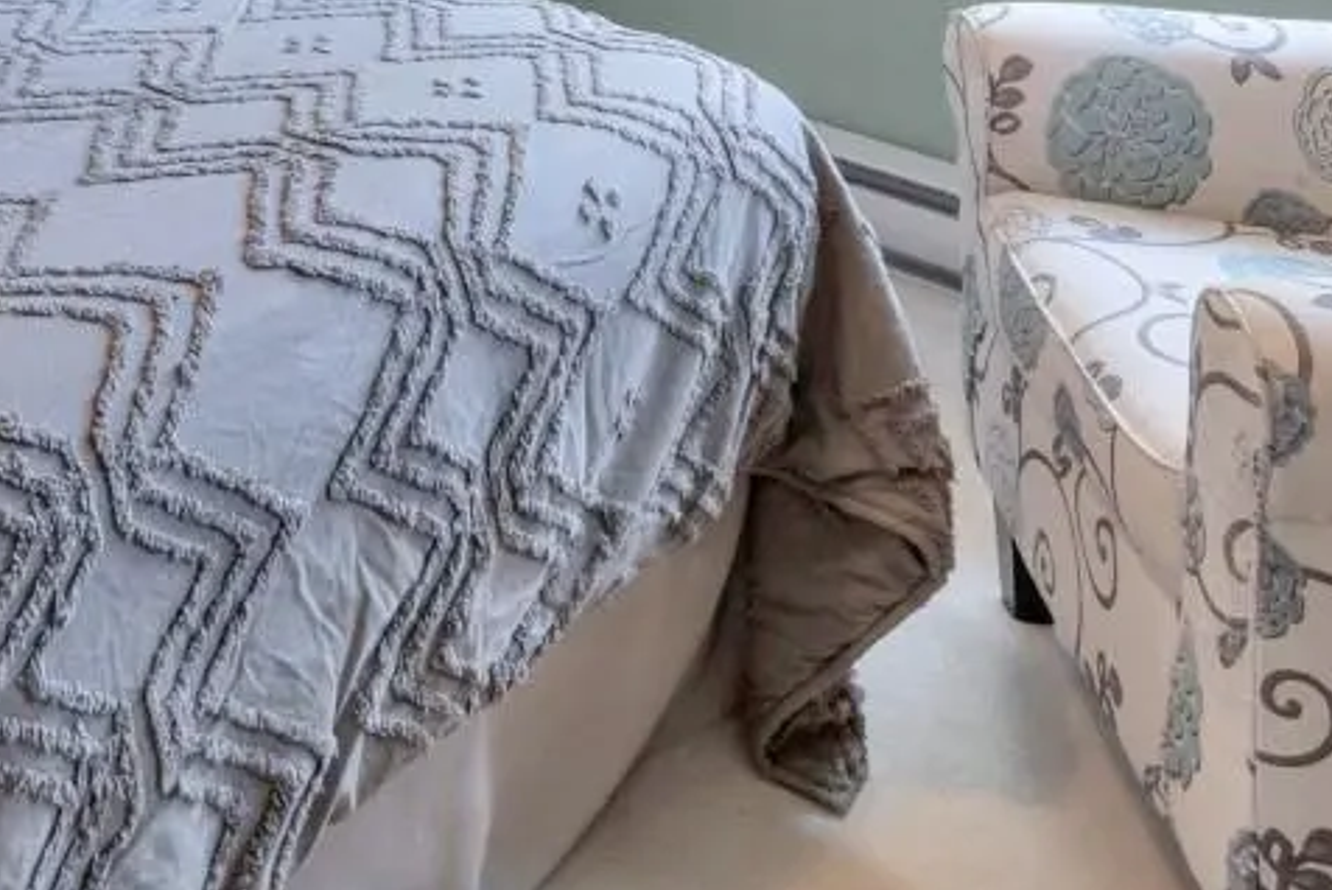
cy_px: -596
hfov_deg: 35.3
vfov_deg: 20.7
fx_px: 1888
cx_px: 6
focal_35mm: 51
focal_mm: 10
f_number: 8
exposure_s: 1/10
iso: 400
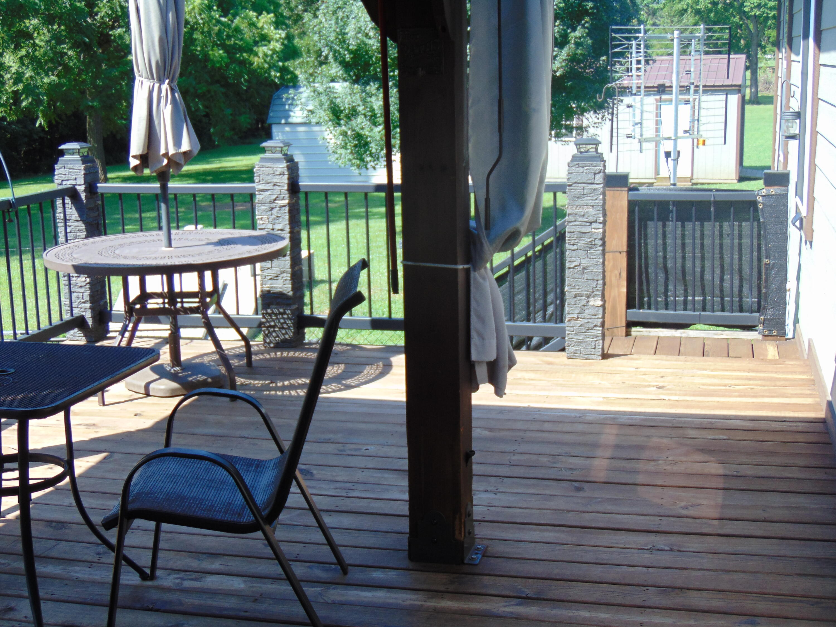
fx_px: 1208
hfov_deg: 38.2
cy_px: 314
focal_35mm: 50
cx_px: 418
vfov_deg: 29.1
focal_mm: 9
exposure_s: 1/250
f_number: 3.5
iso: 80
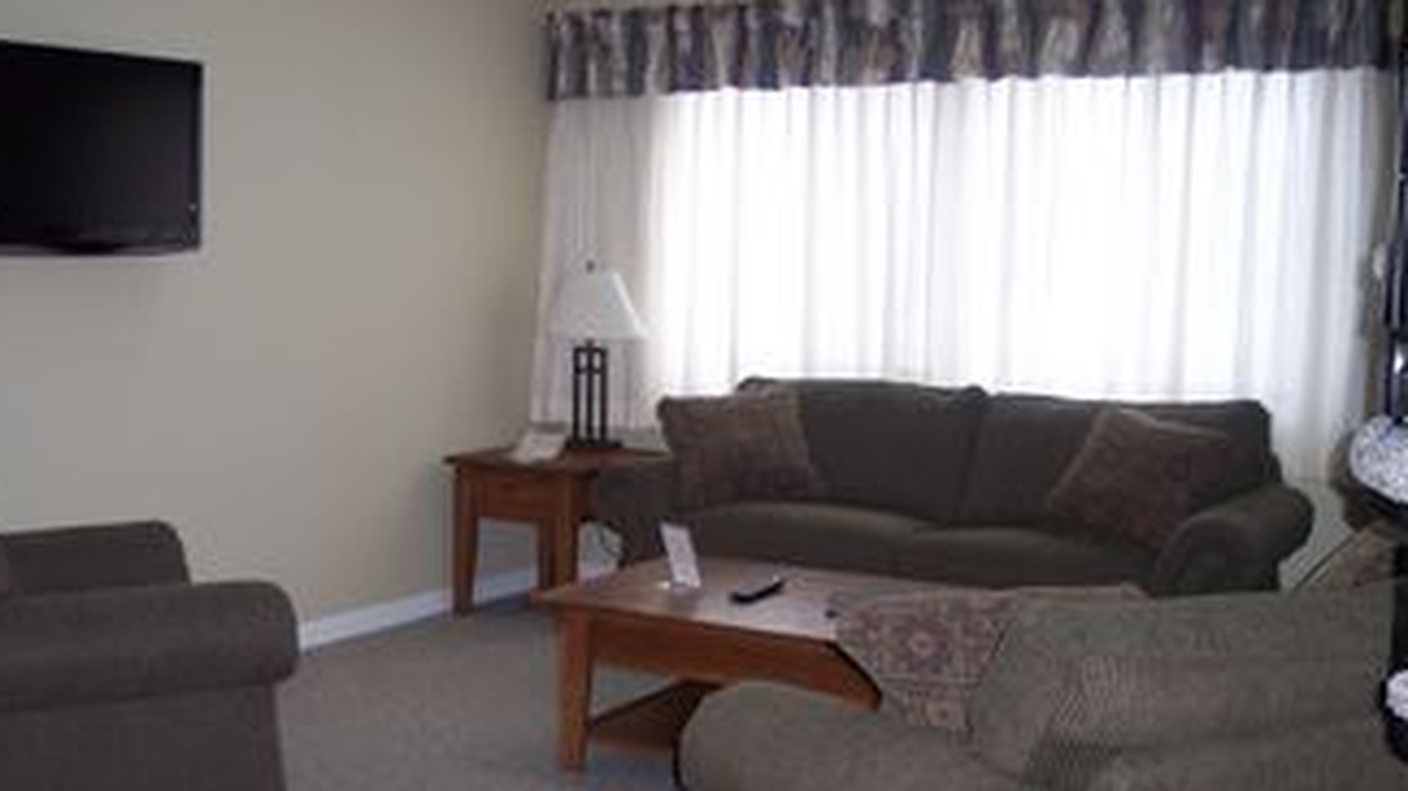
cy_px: 491
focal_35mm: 47
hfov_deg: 43.7
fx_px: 1754
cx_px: 634
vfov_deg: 25.3
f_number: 2.8
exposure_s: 1/30
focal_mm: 8
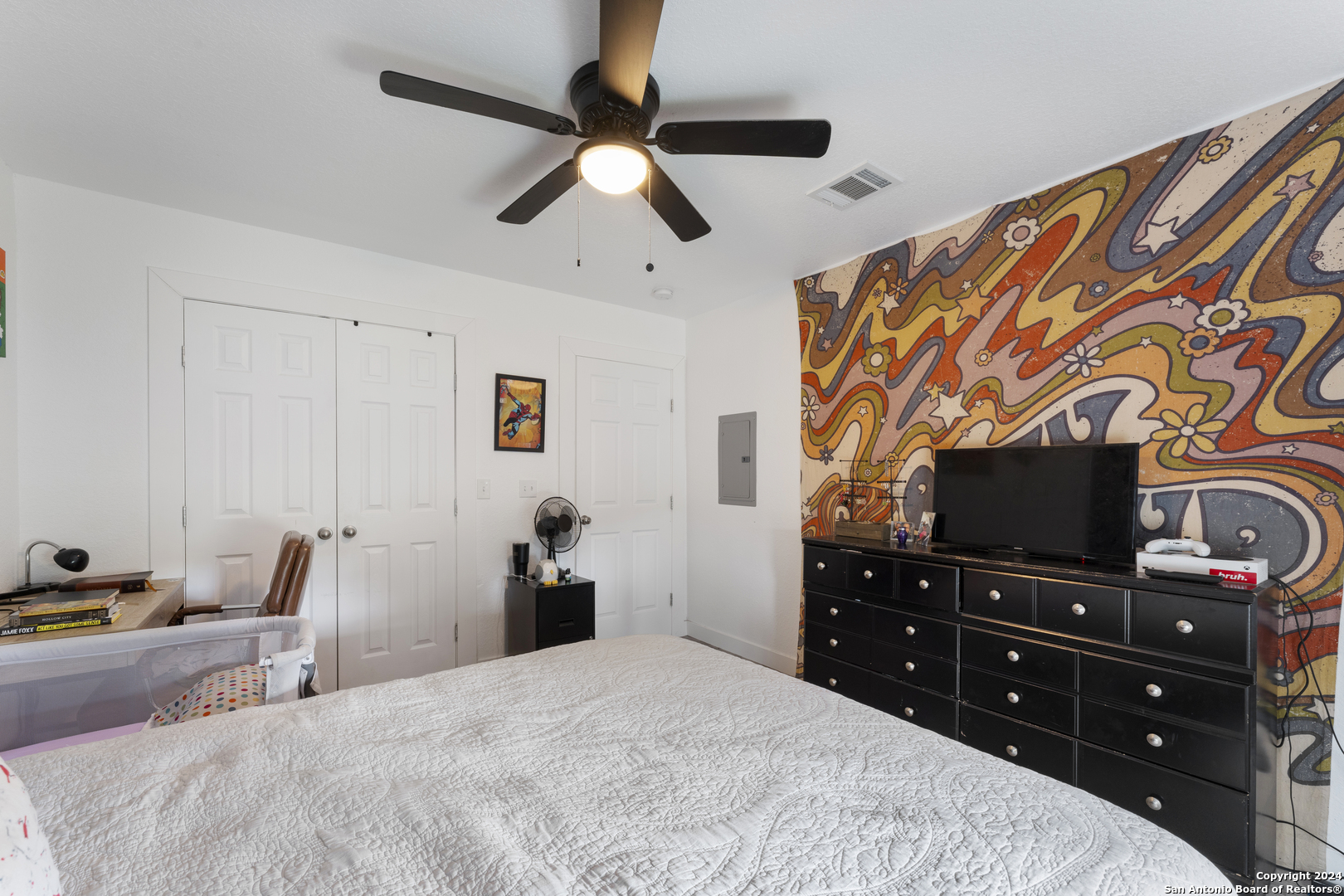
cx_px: 672
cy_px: 448
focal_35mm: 14
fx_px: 523
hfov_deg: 104.3
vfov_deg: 81.2
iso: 400
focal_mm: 14
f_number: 11
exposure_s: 2
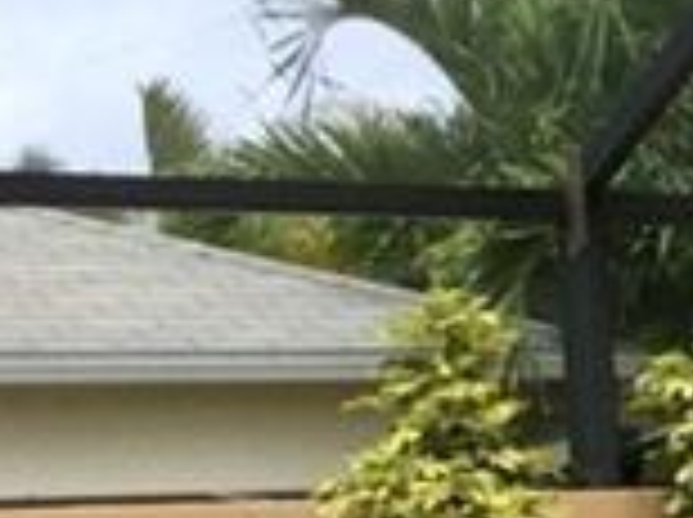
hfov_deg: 7.9
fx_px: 4258
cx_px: 2138
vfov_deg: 6.9
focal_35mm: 213
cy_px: 495
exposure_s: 1/590
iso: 32
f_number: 2.4
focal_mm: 3.3
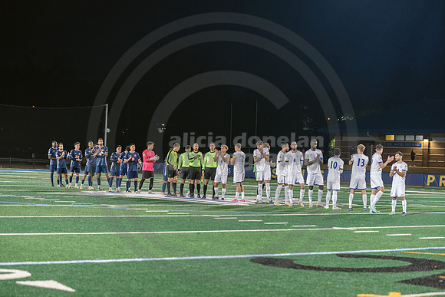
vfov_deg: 14.4
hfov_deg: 21.5
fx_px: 1175
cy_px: 148
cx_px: 222
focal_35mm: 95
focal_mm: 95
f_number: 3.2
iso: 2500
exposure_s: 1/250
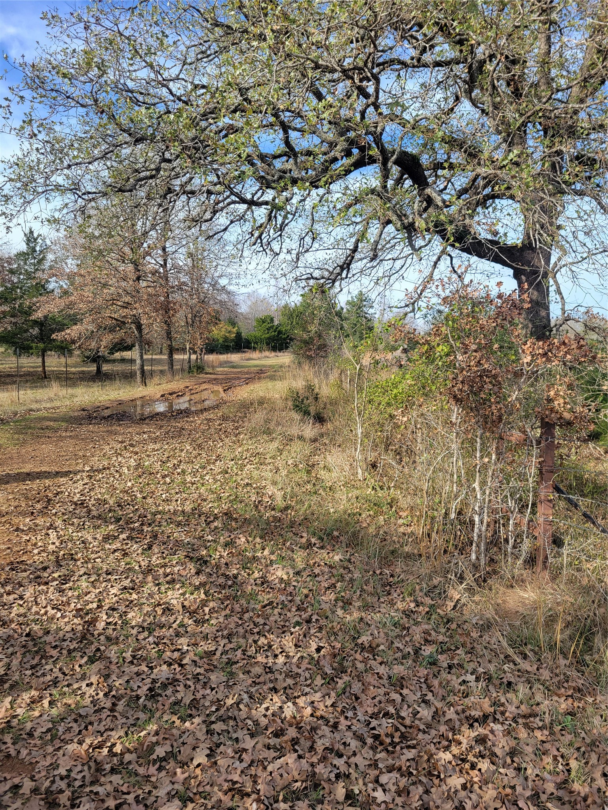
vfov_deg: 67.3
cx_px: 304
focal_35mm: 26
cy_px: 405
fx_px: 609
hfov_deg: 53.1
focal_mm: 5.4
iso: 40
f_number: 1.8
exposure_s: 1/1108
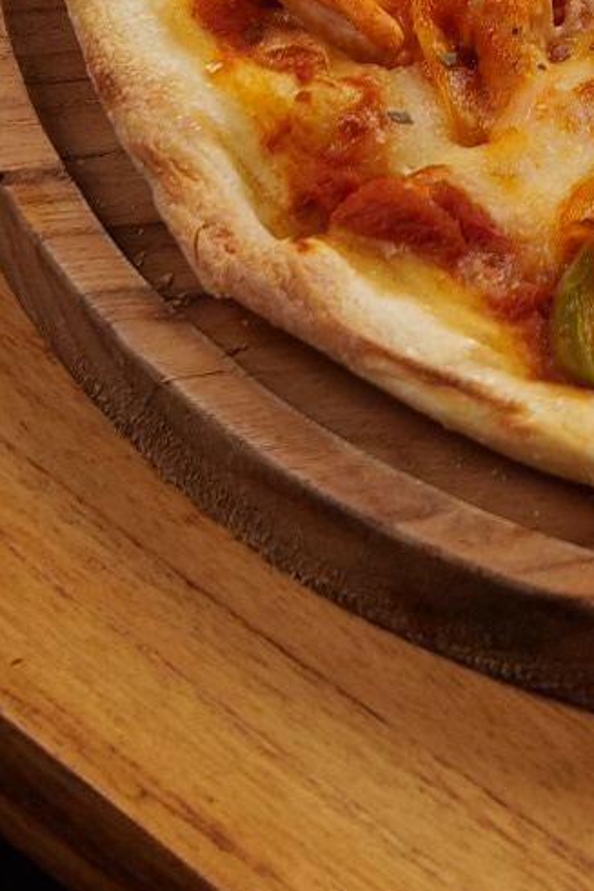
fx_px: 7320
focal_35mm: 296
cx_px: 754
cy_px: -667
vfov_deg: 6.8
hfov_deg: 4.6
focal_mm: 48
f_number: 8
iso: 250
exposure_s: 1/200
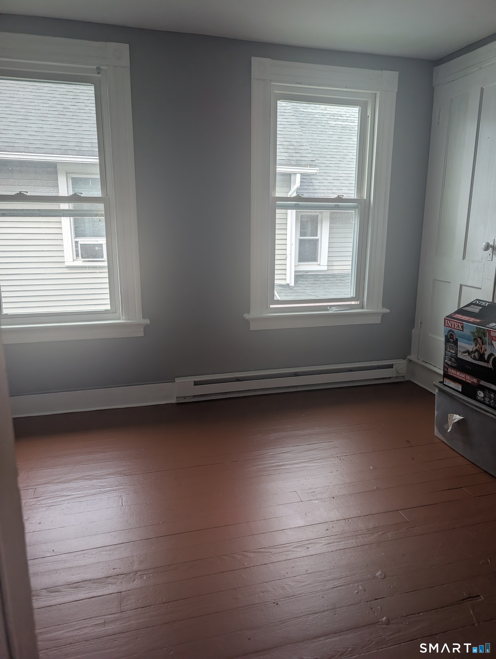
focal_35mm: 24
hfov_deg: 56.9
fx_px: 457
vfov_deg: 71.5
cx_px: 248
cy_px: 330
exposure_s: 1/80.9
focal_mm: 6.9
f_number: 1.68
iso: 22
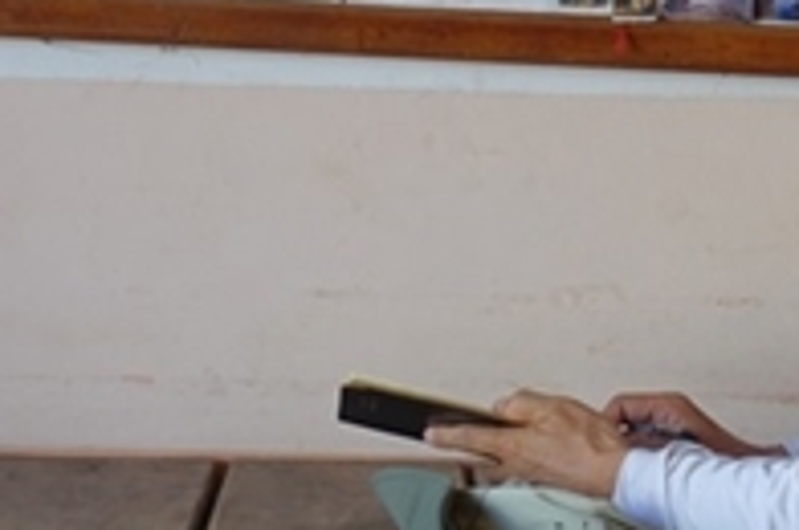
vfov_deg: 8.8
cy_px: -177
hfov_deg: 13.5
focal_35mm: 152
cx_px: 583
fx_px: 3368
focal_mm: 17.49
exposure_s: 1/80
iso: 125
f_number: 3.2
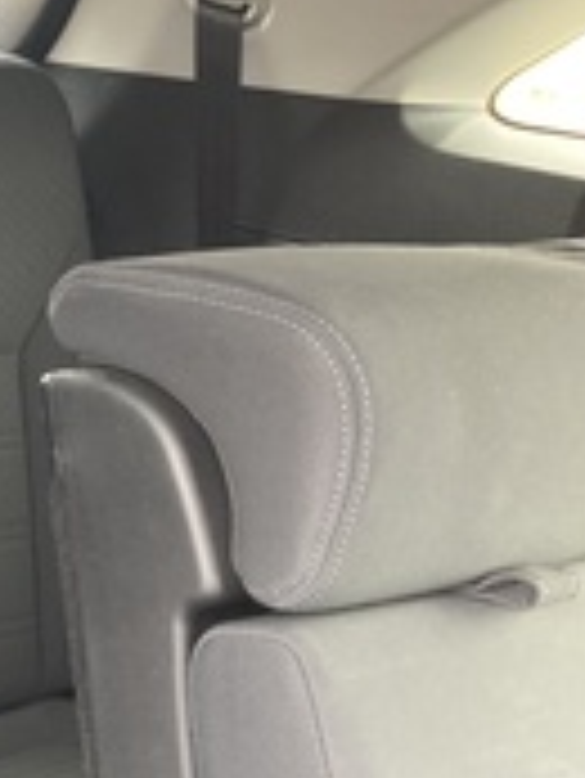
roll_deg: -2.6
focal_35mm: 68
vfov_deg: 28.5
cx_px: -342
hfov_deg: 18.6
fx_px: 1530
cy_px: 416
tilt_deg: -16.0
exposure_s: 1/60
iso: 125
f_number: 1.8
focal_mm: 3.99
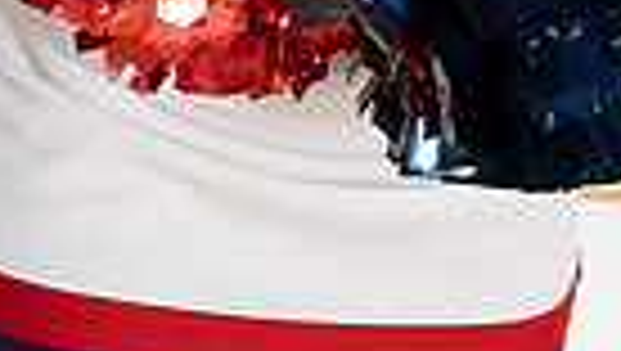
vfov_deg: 6.6
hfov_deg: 12.6
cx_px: 364
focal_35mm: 171
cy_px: -639
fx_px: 2819
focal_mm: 50
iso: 1250
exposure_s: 1/250
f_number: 11
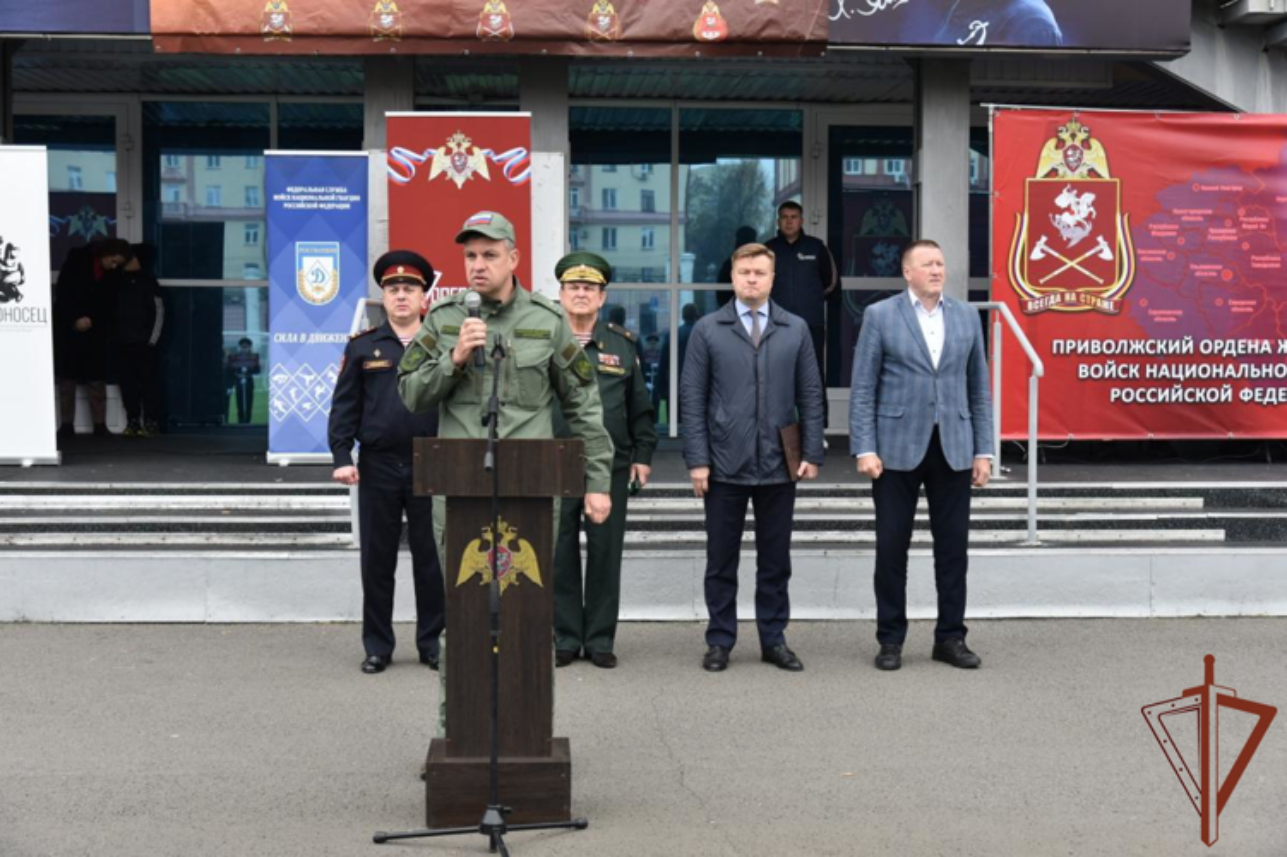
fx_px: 1787
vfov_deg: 27.0
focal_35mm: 50
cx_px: 644
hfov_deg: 39.6
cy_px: 428
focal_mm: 50
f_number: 5.6
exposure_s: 1/125
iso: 400
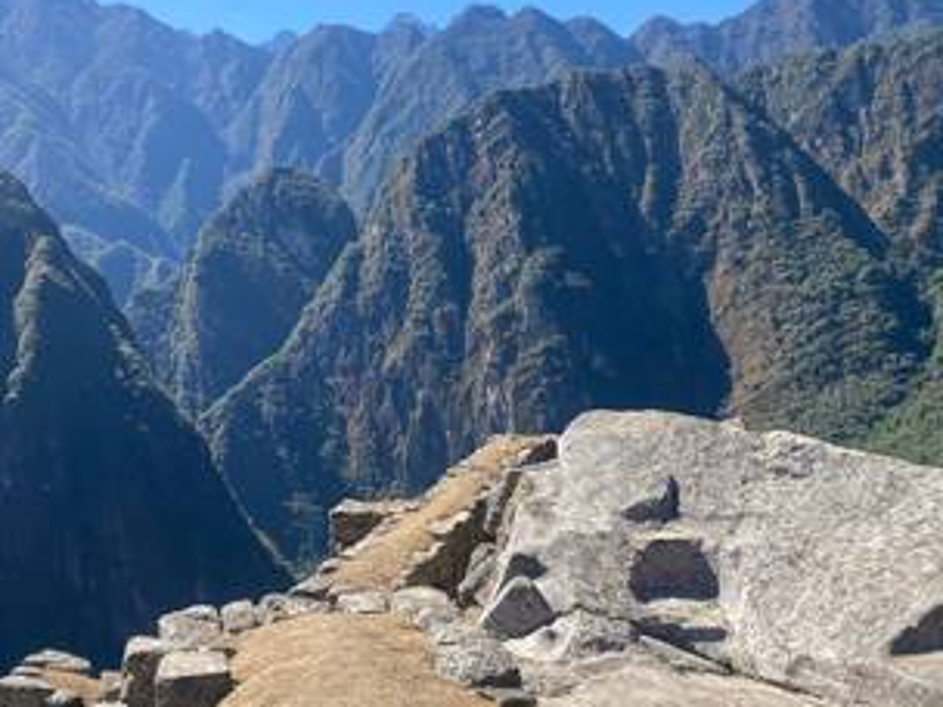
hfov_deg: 44.4
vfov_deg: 34.9
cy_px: 245
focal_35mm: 41
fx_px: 1117
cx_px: 248
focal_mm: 4.25
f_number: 1.8
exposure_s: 1/1678
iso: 32
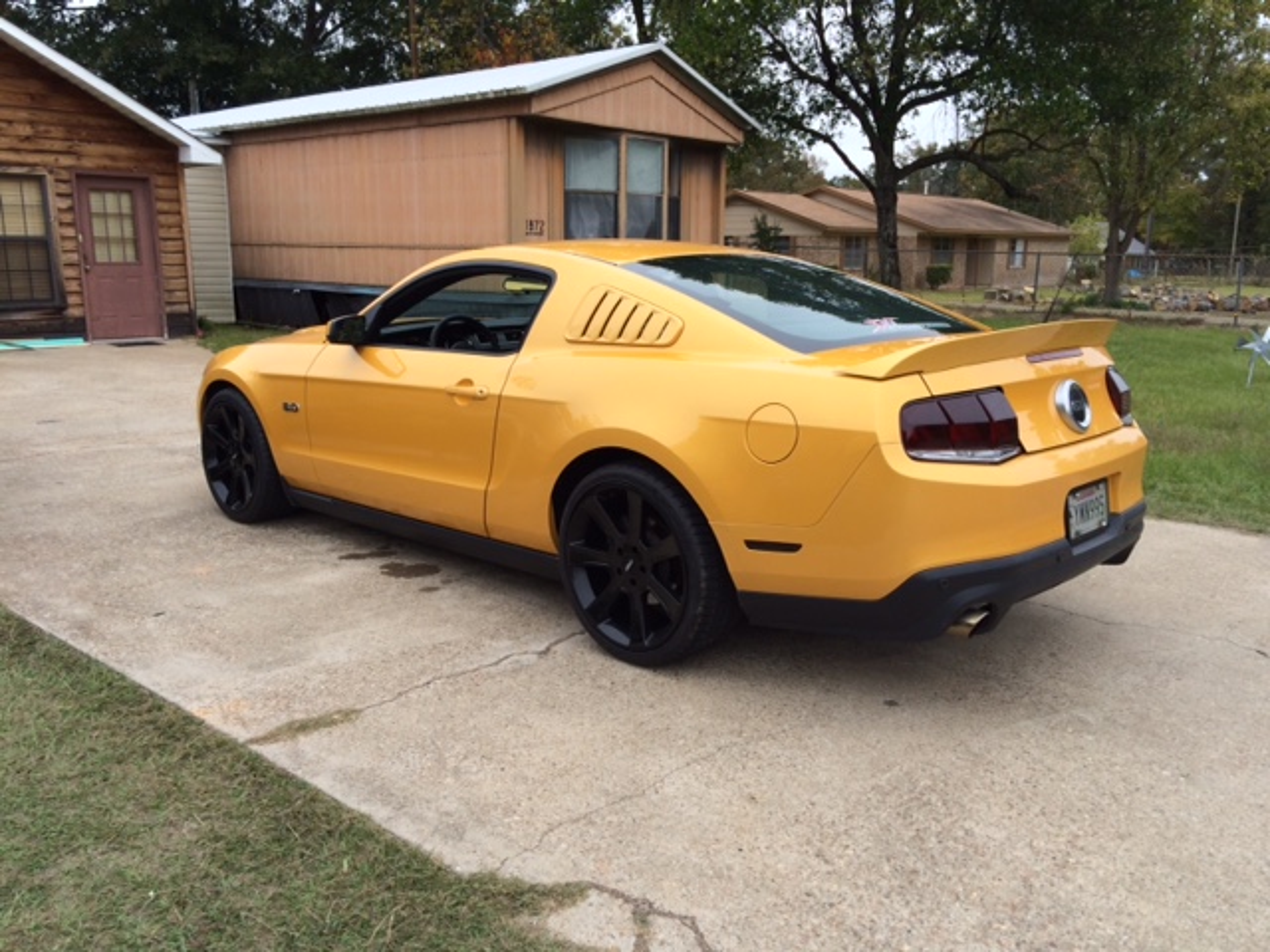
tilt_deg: -16.4
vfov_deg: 48.2
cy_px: 476
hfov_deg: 61.7
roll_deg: +0.0
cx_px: 635
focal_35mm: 29
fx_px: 1064
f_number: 2.2
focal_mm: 4.15
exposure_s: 1/631
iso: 32
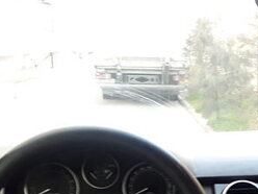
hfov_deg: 26.9
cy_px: 241
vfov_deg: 19.1
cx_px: 174
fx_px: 537
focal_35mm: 72
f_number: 1.9
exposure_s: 1/33
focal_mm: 3.6
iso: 125
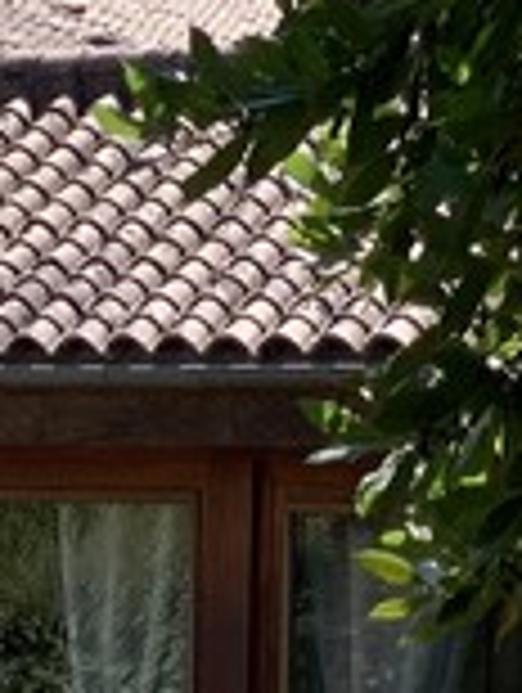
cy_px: 202
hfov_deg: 5.1
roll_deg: -2.4
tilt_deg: +2.2
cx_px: -1224
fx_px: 5414
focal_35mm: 270
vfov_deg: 7.3
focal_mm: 6
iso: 16
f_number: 2.4
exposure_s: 1/841
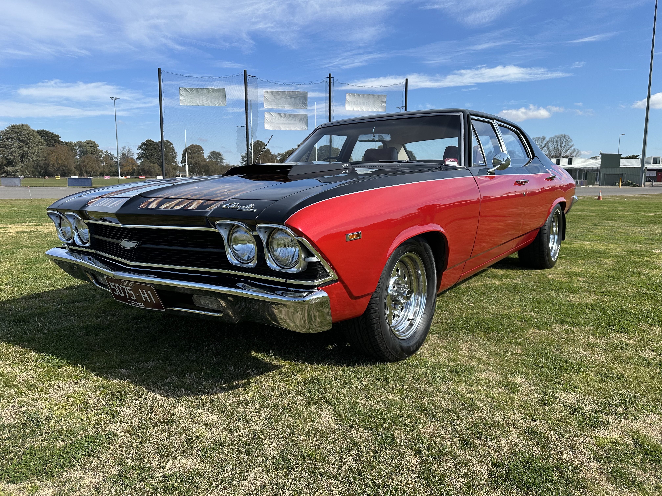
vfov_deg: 56.8
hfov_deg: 71.6
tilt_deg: -7.1
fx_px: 459
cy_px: 248
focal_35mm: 24
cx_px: 331
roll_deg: +0.6
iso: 80
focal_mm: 6.86
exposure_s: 1/3247
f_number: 1.78
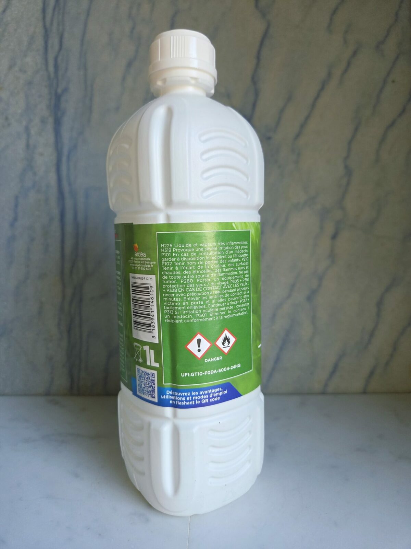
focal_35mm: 23
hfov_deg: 58.9
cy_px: 274
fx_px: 364
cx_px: 206
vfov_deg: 73.9
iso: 100
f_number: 1.8
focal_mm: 5.4
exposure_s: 1/180
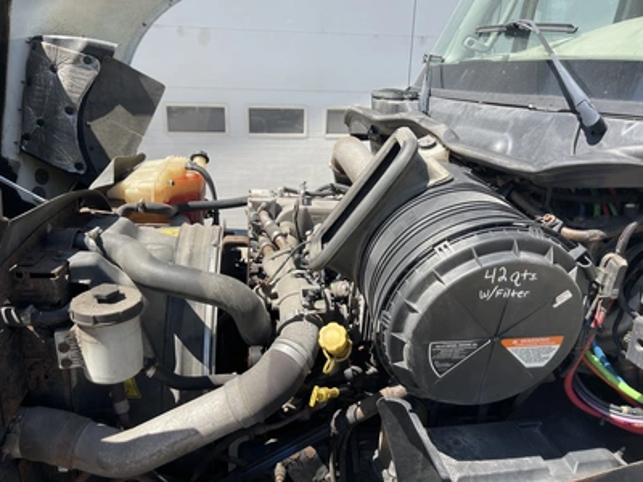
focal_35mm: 25
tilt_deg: -17.7
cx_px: 322
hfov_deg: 69.4
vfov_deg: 54.9
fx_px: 464
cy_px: 241
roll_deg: -1.0
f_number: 1.6
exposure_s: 1/1456
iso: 32
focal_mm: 5.1
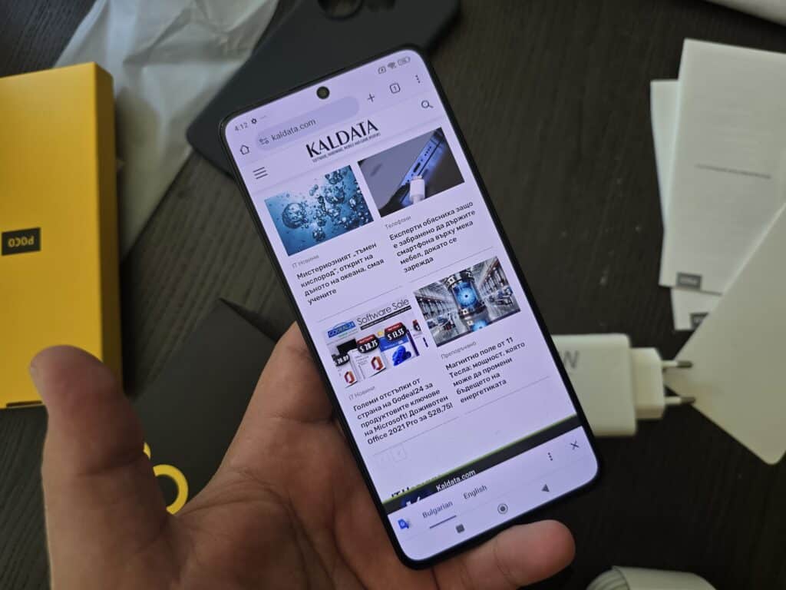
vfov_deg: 58.9
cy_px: 295
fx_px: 522
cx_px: 393
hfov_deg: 73.9
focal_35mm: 23
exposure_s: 1/100
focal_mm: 6.3
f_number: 1.7
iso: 160
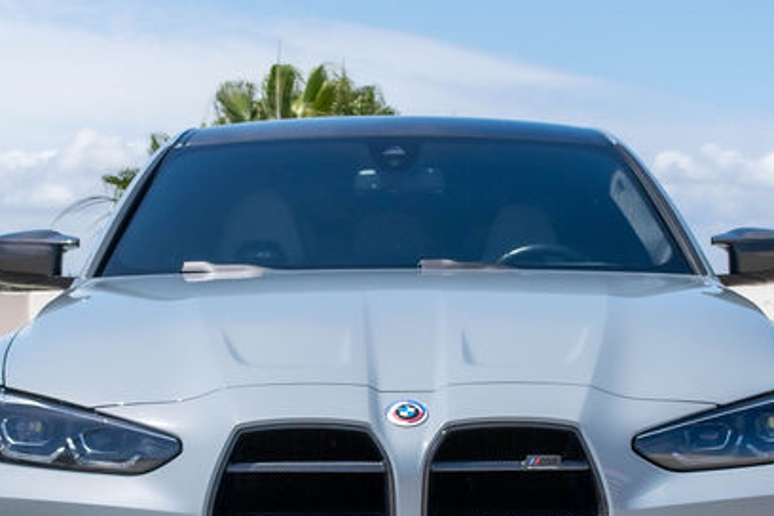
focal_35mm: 116
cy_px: 356
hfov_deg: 17.6
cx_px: 423
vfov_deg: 11.8
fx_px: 2494
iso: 400
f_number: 8
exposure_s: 1/2000
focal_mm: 30
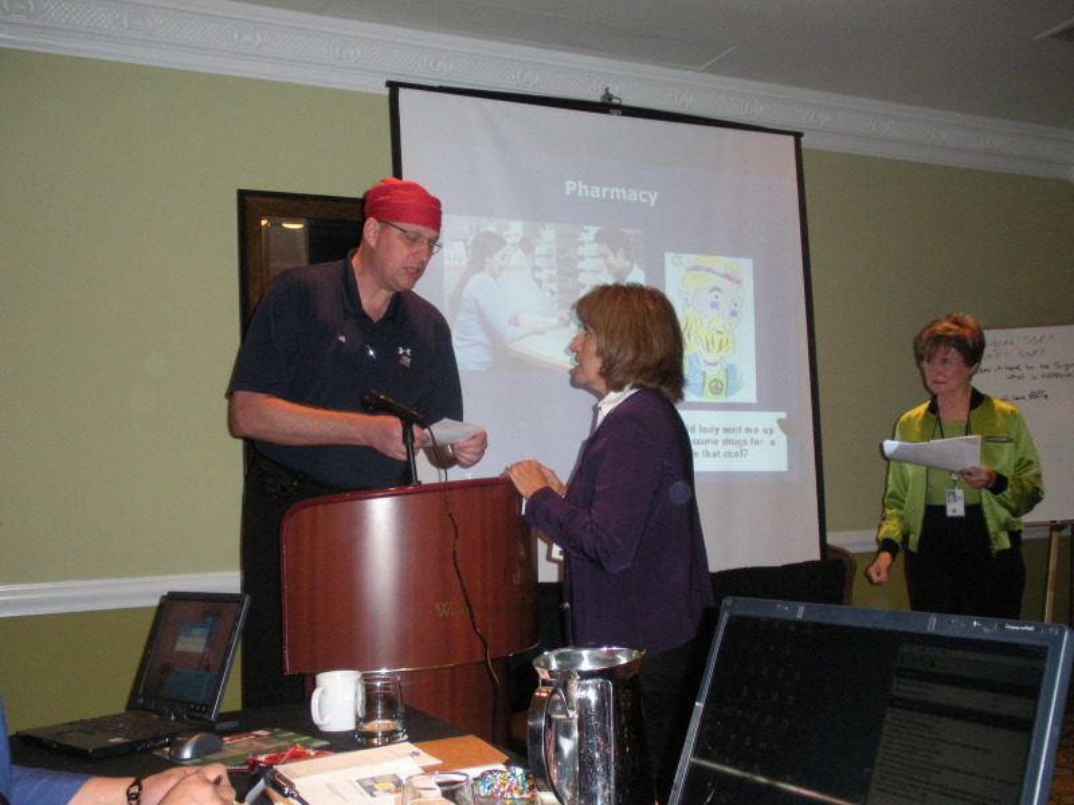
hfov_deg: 51.4
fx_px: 1117
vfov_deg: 39.7
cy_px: 402
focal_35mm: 36
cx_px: 537
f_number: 3.5
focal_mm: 6.3
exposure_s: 1/60
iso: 353
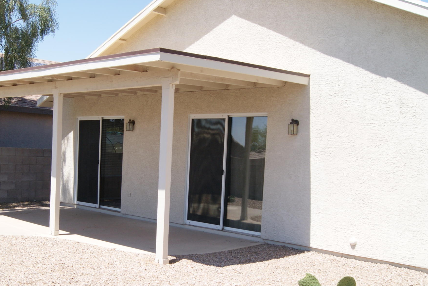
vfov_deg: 29.1
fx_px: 548
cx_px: 175
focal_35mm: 46
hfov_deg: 42.5
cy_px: 196
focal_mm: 18
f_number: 11
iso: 100
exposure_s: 1/160
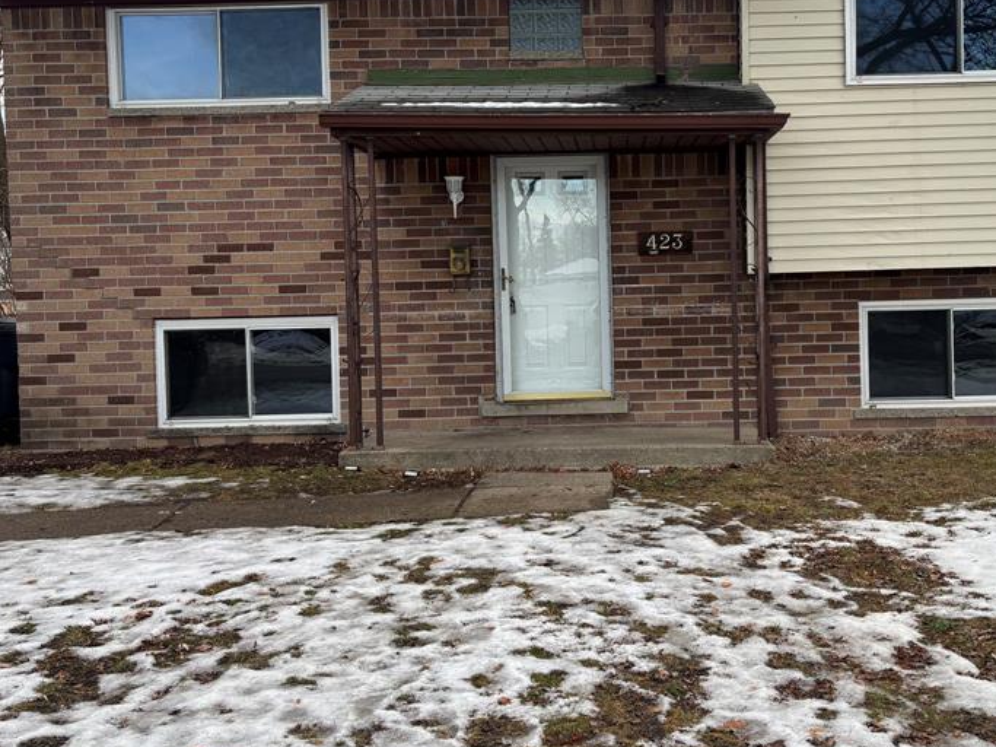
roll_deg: +1.4
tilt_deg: -1.3
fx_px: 1122
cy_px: 320
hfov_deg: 47.5
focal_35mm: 39
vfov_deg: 36.7
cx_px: 618
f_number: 1.6
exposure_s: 1/597
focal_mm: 5.96
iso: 50
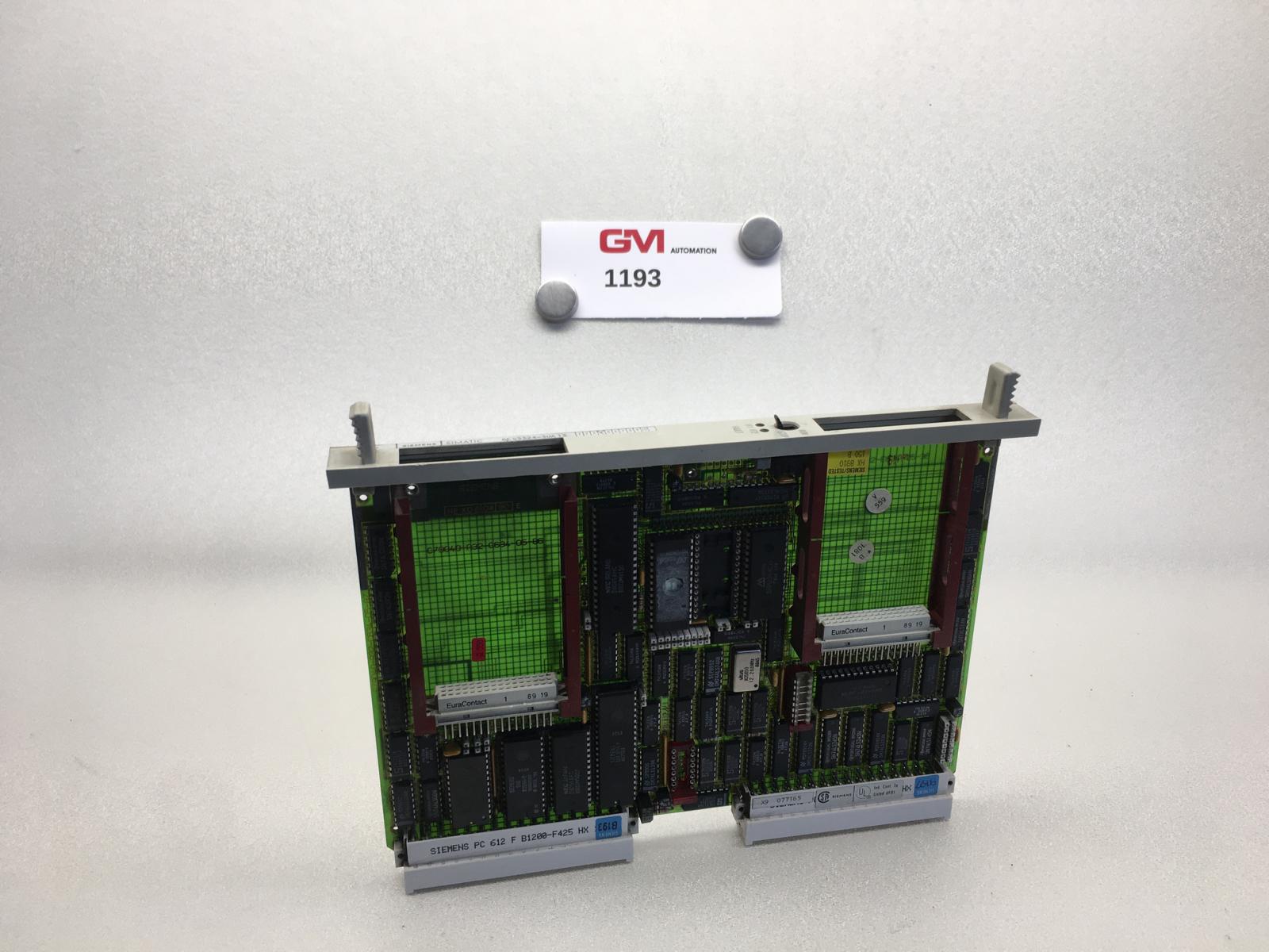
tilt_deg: -22.5
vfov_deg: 48.2
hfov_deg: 61.7
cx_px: 634
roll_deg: -0.3
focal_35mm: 29
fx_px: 1063
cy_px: 476
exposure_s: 1/100
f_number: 2.2
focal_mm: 4.15
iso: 40
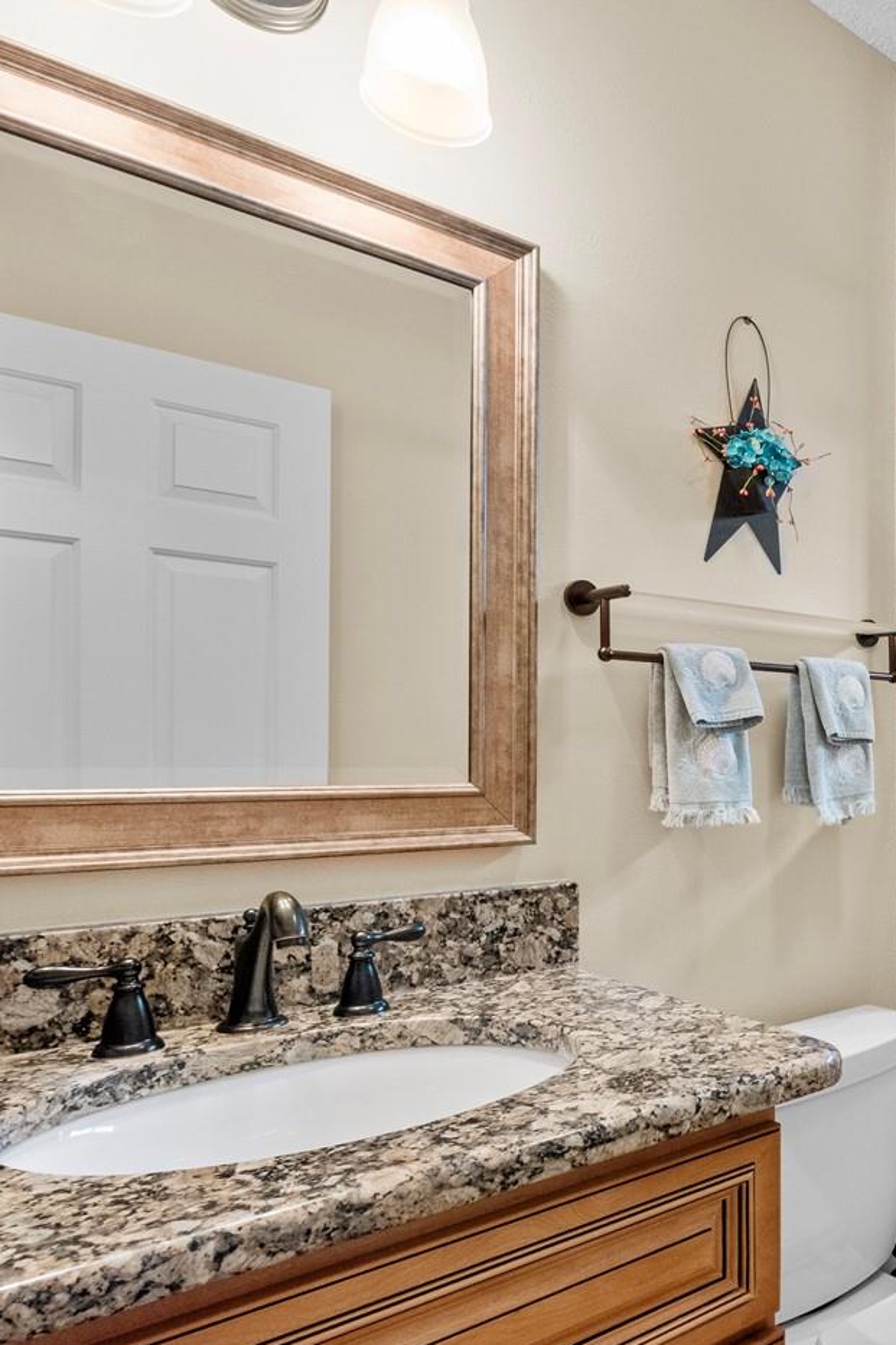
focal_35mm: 25
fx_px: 934
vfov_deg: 71.4
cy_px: 727
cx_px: 911
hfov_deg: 43.4
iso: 800
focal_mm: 7
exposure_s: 1/10
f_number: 8
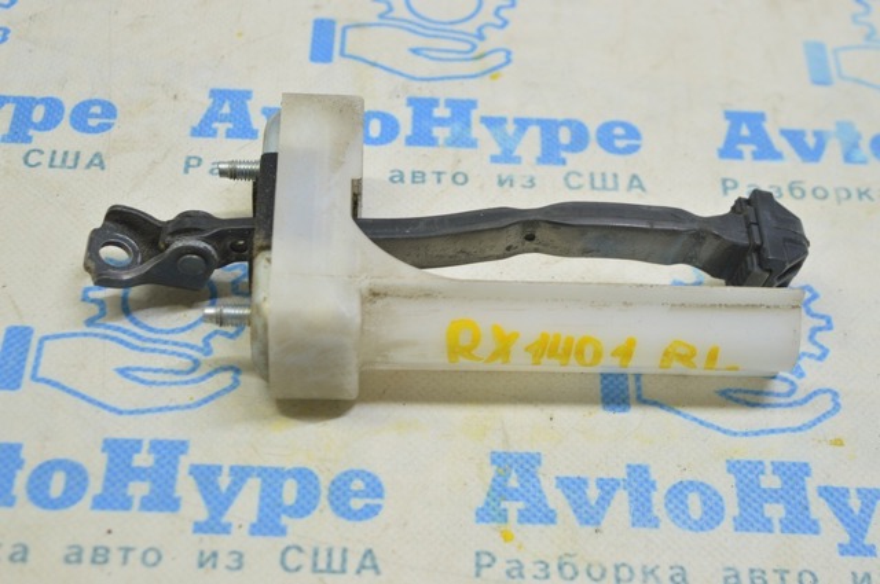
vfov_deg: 19.7
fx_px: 1685
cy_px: 292
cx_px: 440
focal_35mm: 69
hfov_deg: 29.3
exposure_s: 1/20
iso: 400
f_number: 5.6
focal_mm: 46
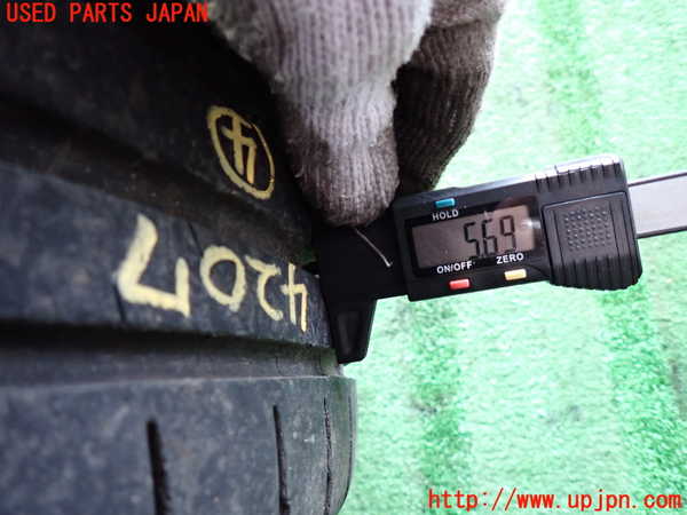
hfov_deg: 69.4
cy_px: 258
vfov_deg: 54.9
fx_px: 496
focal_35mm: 25
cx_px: 344
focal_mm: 4.5
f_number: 2
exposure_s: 1/30
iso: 500
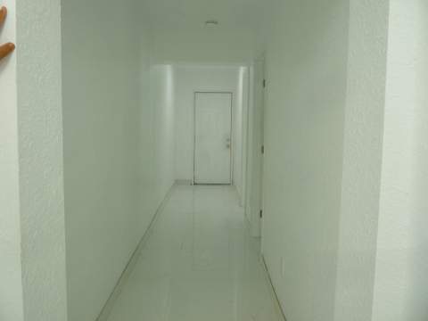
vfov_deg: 46.8
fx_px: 371
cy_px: 160
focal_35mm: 30
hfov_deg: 60.0
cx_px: 214
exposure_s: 1/30
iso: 125
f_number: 3.3
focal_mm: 5.2
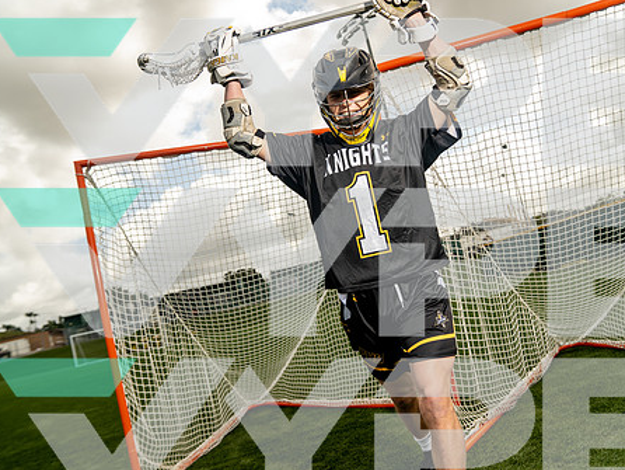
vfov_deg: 46.7
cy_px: 263
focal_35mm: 30
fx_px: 542
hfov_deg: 59.7
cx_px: 352
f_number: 3.5
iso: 200
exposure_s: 1/250
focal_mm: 24
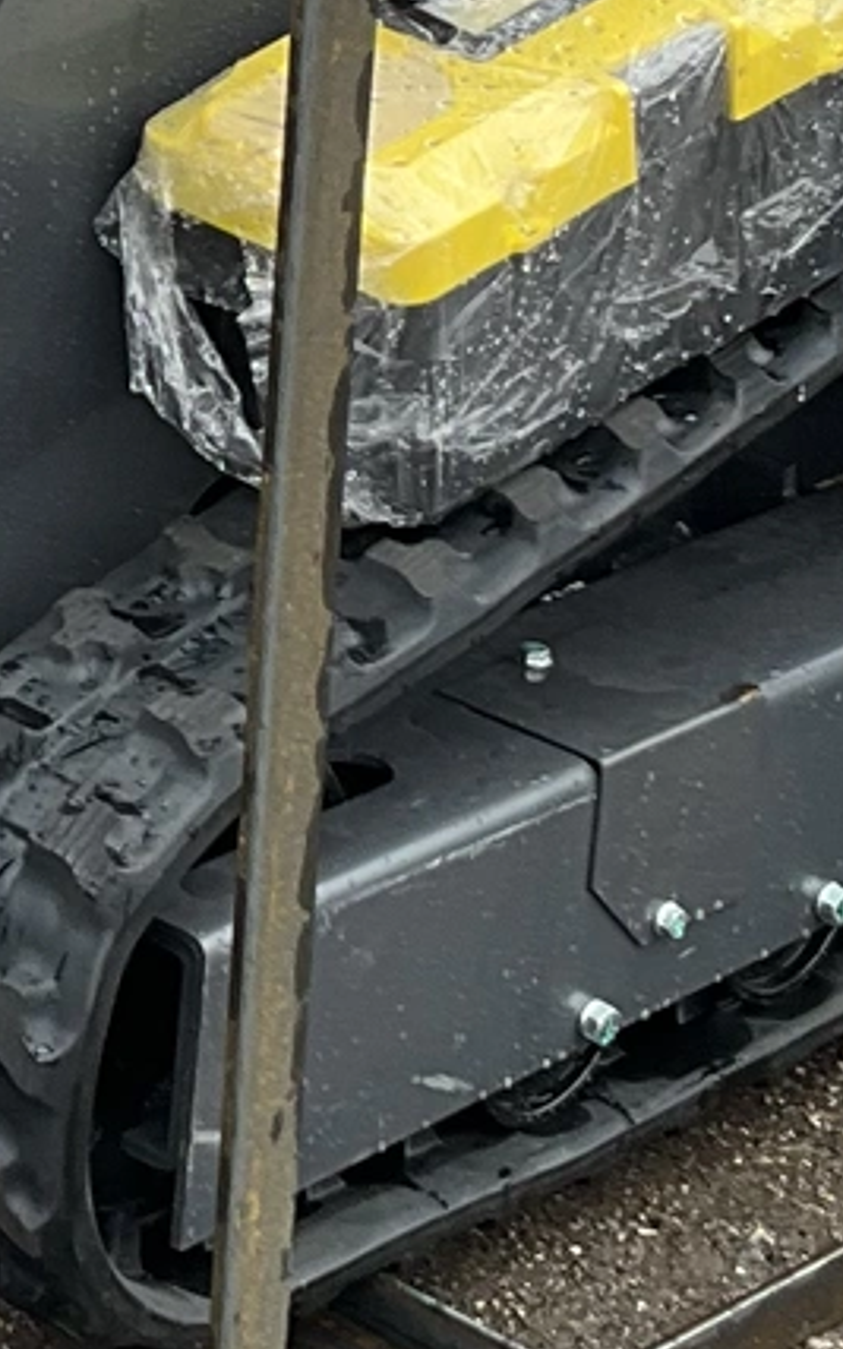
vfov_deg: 14.4
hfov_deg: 8.8
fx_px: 5292
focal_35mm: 144
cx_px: -524
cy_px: 142
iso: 25
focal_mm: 3
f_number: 1.8
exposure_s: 1/122
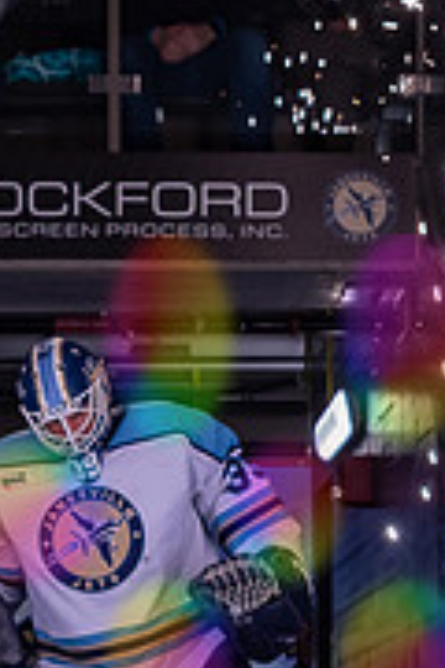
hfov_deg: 6.5
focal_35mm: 212
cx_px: 109
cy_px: 714
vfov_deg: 9.6
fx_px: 3931
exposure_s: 1/200
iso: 400
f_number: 3.5
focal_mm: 35
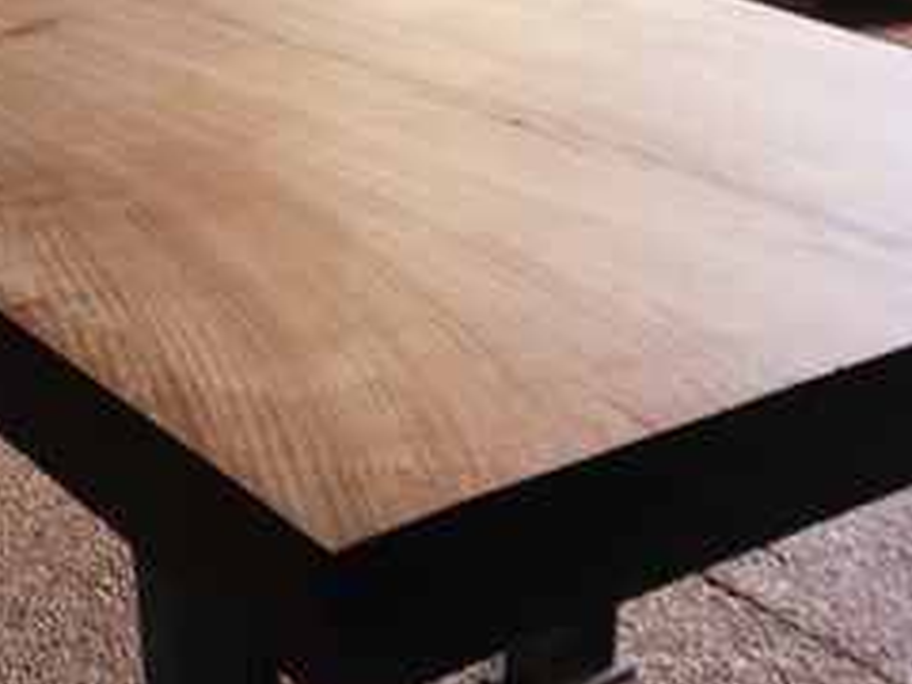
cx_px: 315
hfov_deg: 26.5
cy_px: 336
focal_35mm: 73
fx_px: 1923
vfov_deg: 20.2
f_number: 2.4
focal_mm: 4.28
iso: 50
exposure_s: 1/20
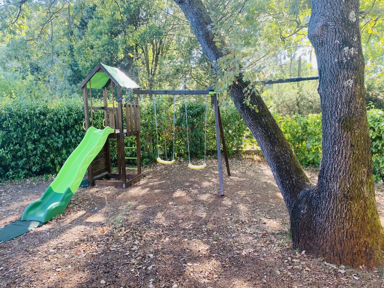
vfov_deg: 51.4
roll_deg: +0.0
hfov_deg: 65.3
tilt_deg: -6.0
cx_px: 195
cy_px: 142
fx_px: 300
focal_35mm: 27
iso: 50
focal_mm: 4.25
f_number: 1.8
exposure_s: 1/121
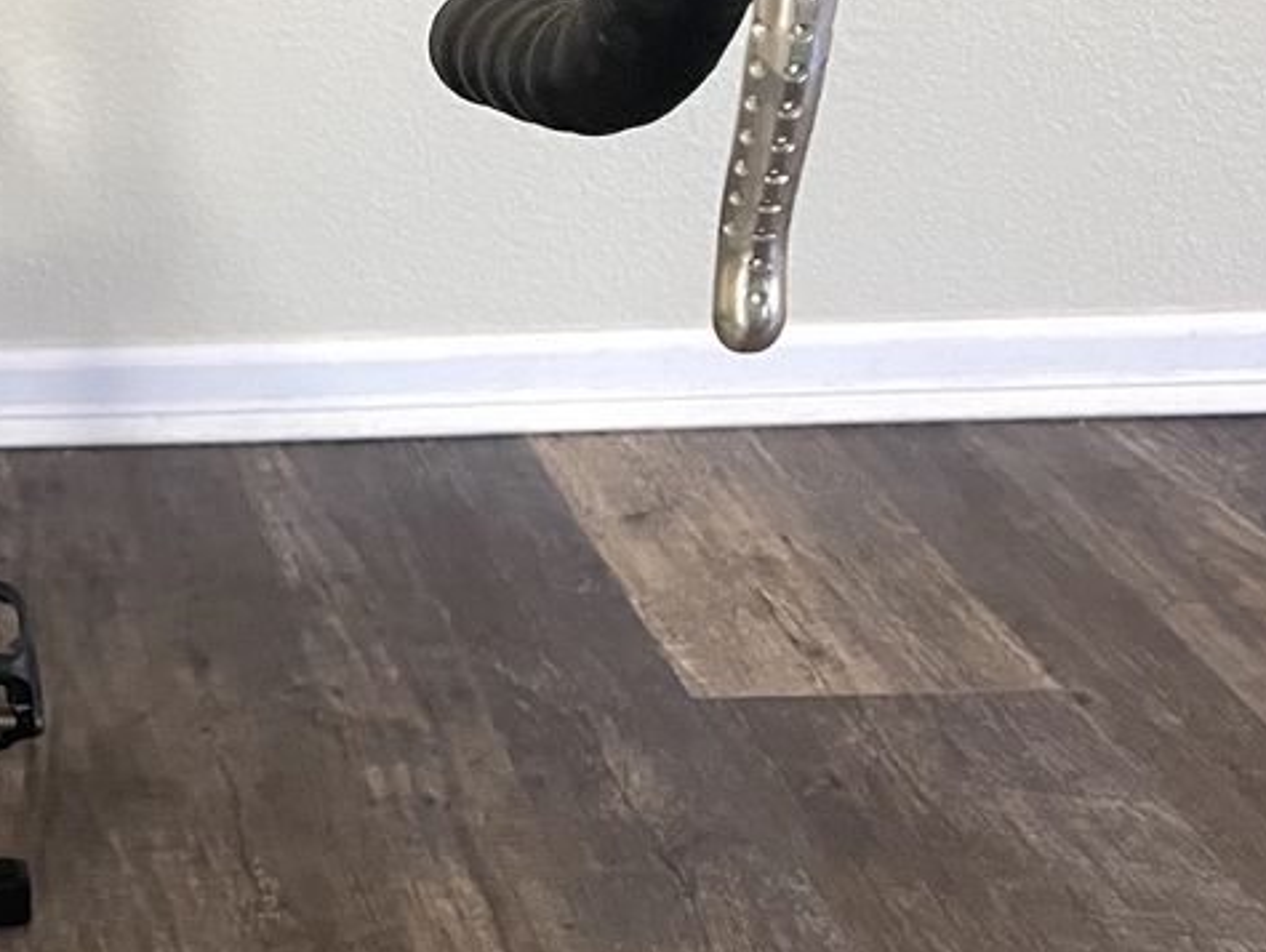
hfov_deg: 25.1
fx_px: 2562
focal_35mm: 70
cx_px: -232
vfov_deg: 21.0
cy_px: 408
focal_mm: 4.2
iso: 500
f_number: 1.6
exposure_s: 1/60
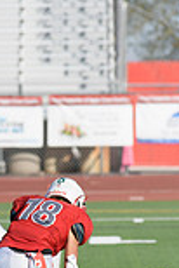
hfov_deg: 2.4
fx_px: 4353
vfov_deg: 3.5
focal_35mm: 585
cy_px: 223
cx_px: 43
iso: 500
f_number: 5
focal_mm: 200
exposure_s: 1/5000
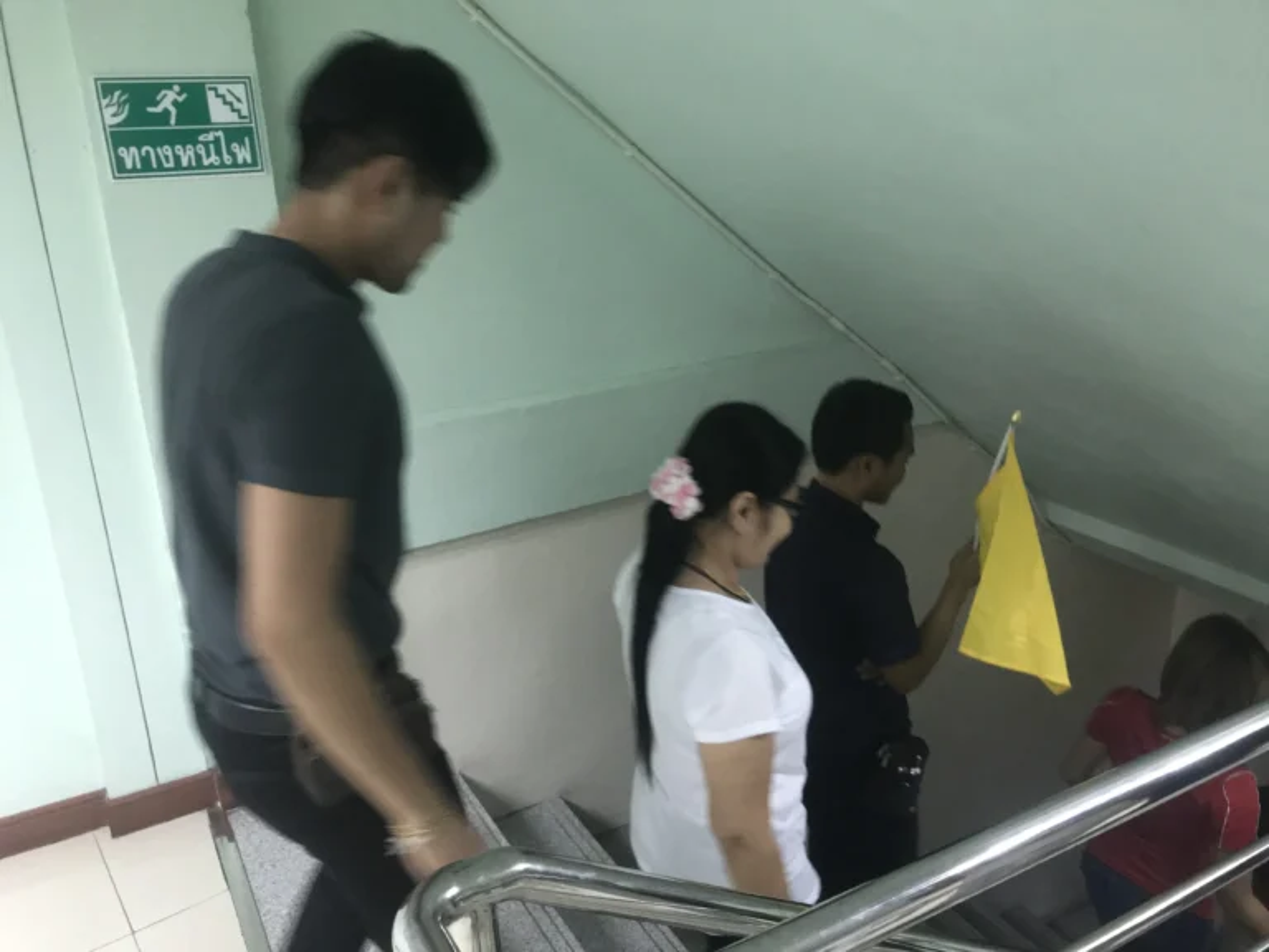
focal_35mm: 28
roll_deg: +2.3
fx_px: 1026
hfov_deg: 63.4
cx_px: 634
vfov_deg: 49.7
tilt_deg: -17.9
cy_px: 476
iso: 200
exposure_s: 1/33
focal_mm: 3.99
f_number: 1.8
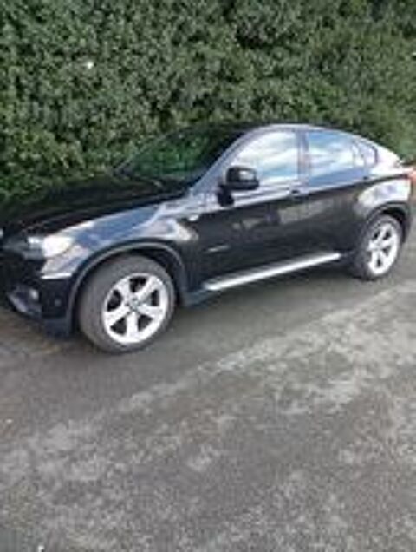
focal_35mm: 27
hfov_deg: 51.5
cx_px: 208
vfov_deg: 65.2
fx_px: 431
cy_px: 276
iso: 74
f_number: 1.8
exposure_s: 1/50
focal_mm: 3.98
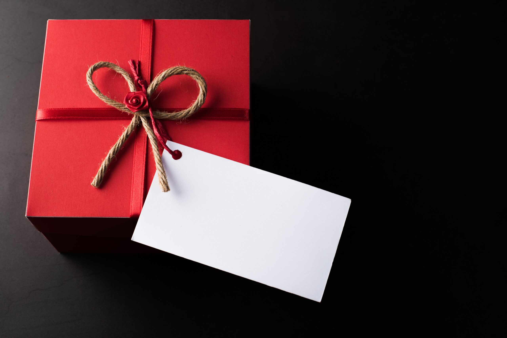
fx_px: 704
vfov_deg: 27.0
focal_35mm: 50
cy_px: 169
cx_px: 254
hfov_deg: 39.6
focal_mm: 50
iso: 100
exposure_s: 1/200
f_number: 11
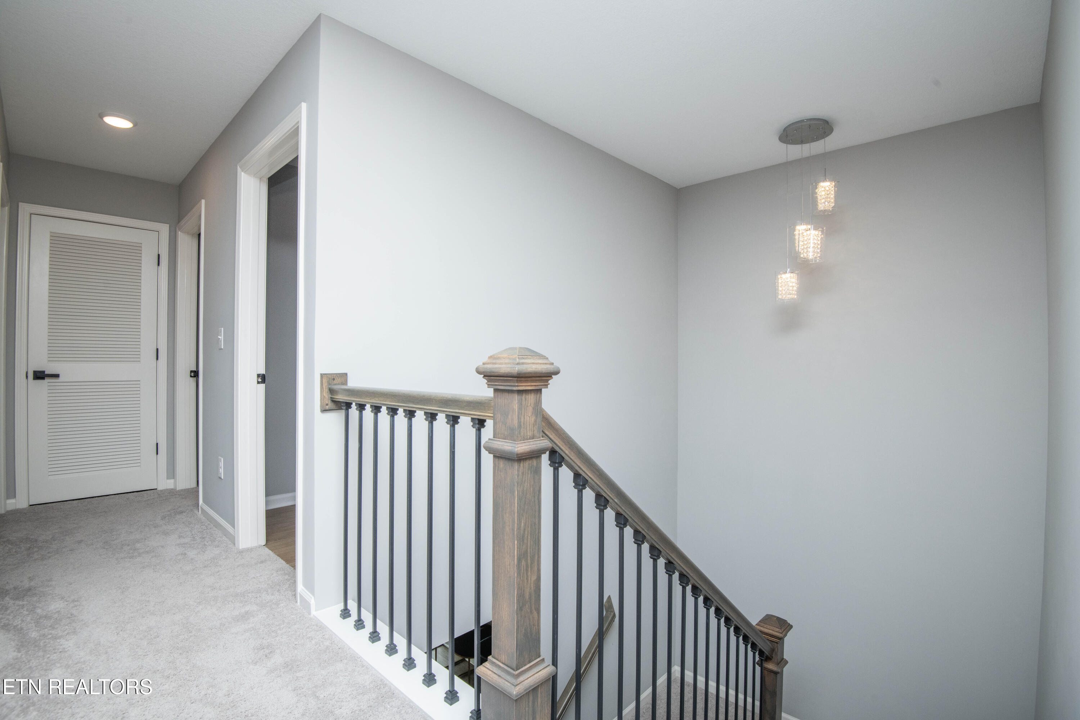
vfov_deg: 73.7
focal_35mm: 16
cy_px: 360
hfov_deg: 96.7
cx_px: 540
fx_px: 480
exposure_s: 1/250
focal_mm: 16
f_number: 9
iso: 400
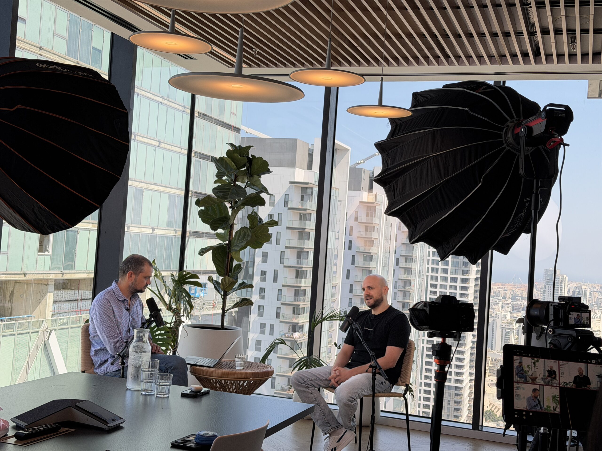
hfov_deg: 39.7
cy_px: 226
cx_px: 301
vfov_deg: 30.3
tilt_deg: +0.7
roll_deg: -3.6
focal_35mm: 48
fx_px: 835
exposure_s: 1/2033
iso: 64
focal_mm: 6.76
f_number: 1.78
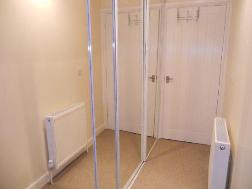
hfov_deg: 65.3
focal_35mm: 27
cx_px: 126
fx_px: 197
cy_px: 94
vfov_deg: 51.3
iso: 400
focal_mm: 4.9
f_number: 3.2
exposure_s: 1/30
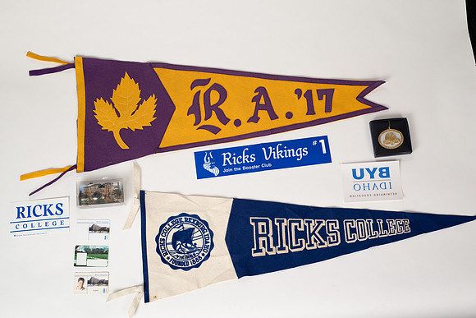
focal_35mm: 50
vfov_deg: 27.0
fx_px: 661
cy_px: 159
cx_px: 238
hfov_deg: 39.6
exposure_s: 1/125
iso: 200
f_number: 6.3
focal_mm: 50
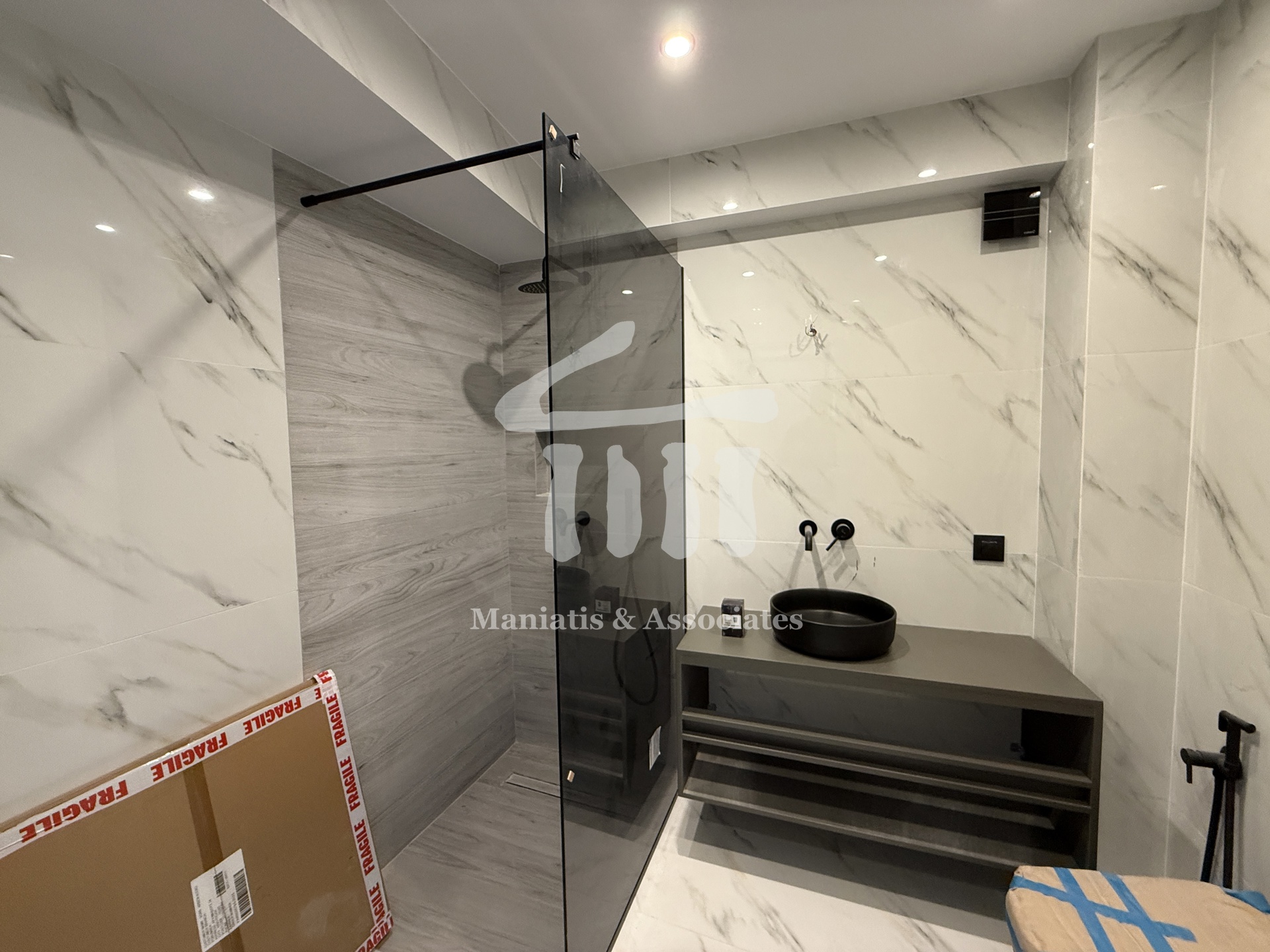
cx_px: 635
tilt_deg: -3.3
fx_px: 514
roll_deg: +1.1
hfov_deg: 102.1
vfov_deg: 85.7
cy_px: 476
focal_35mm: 14
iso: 320
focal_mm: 2.22
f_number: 2.2
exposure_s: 1/50
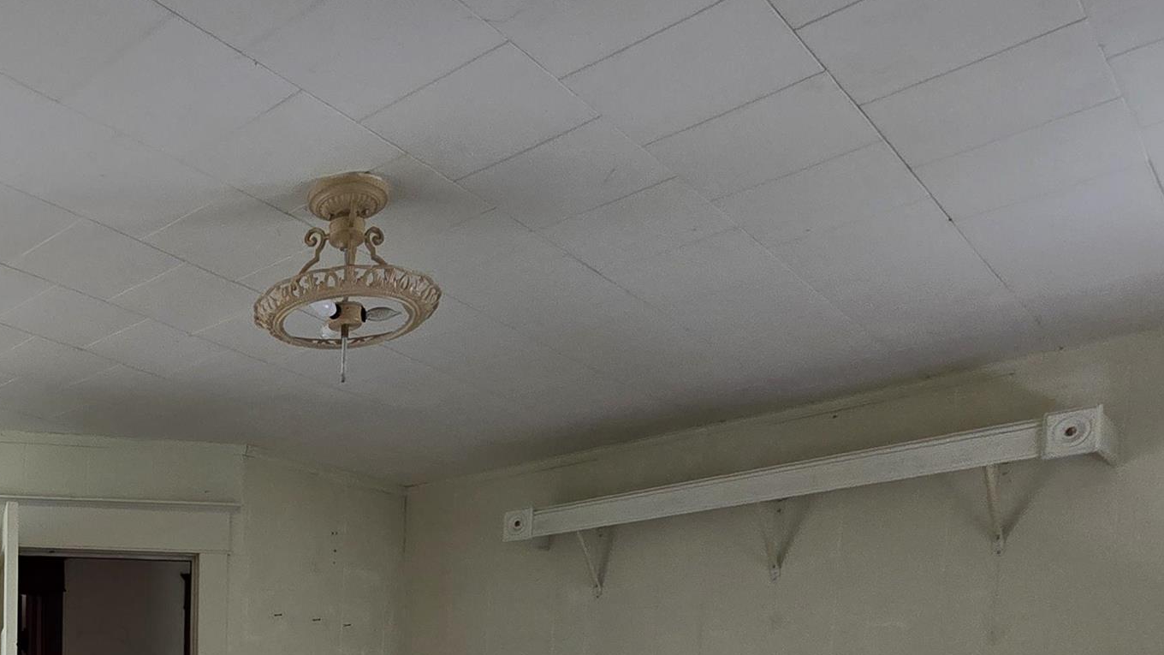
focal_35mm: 32
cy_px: 843
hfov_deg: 53.6
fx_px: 988
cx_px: 124
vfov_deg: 29.7
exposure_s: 1/60
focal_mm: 2.2
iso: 100
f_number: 2.2
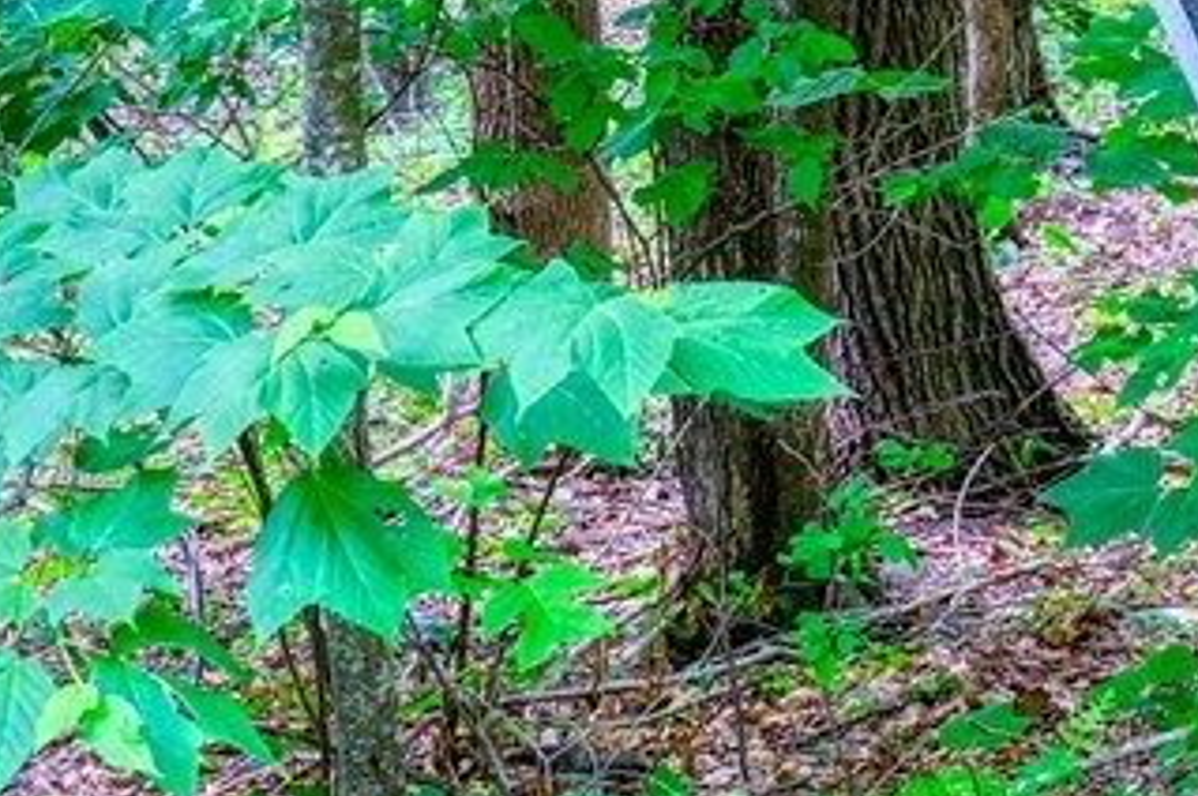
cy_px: -98
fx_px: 5552
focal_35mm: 167
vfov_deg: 8.1
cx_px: 1329
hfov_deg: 12.1
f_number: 3.6
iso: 320
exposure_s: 1/8
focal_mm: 32.9
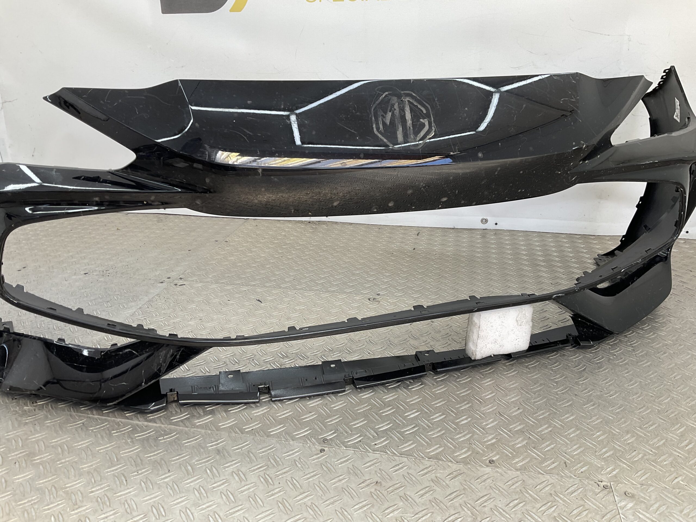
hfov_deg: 61.7
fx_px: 583
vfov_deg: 48.2
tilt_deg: -21.2
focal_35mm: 29
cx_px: 348
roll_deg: -0.4
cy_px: 261
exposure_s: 1/120
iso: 20
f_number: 1.8
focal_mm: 3
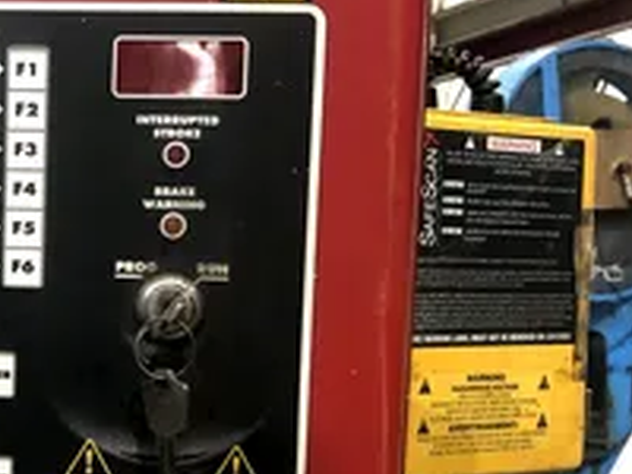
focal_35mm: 56
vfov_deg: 25.9
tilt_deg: -5.7
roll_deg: +1.6
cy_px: 325
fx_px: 1022
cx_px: 44
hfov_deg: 32.4
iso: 80
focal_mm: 4
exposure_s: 1/15
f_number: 1.8
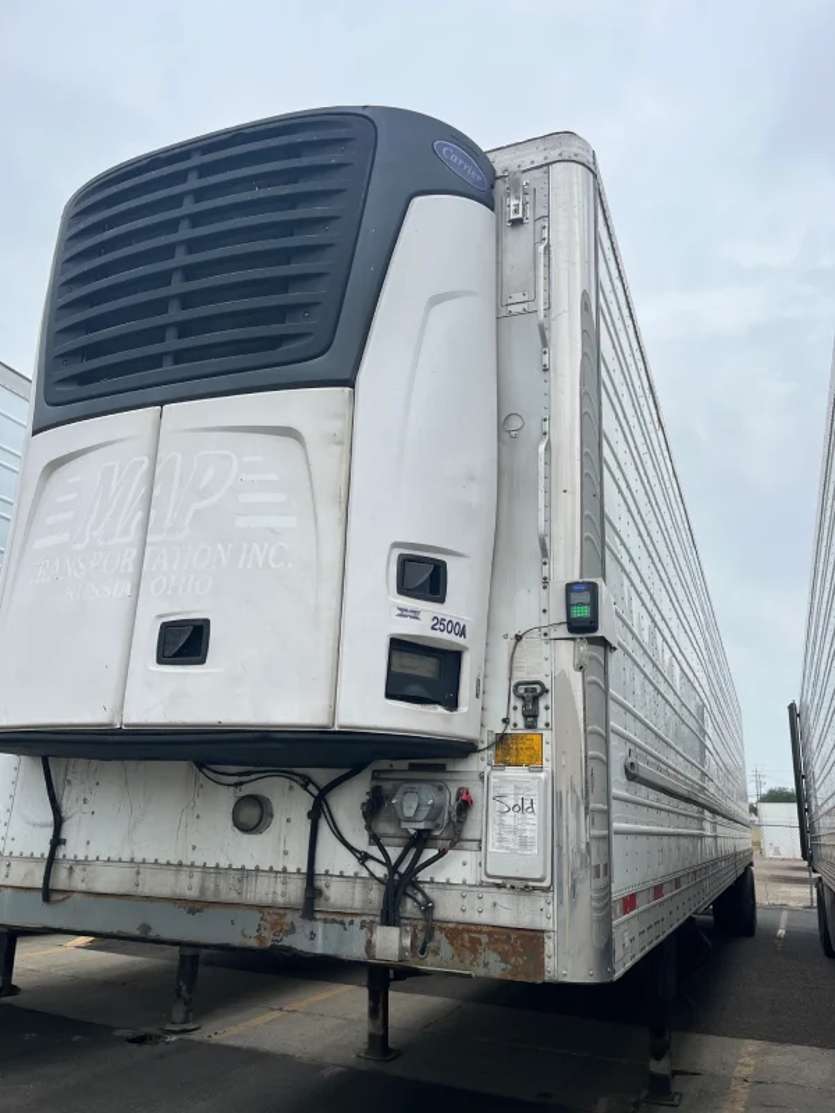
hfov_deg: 53.1
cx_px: 418
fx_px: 836
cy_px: 556
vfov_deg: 67.3
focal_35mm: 26
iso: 50
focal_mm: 5.1
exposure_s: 1/4016
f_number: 1.6
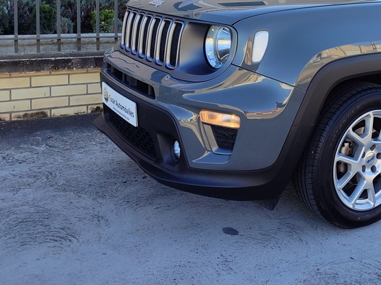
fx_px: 506
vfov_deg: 30.2
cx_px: 336
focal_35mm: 46
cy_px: 32
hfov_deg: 38.7
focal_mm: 5.95
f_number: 1.89
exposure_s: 1/454
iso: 50
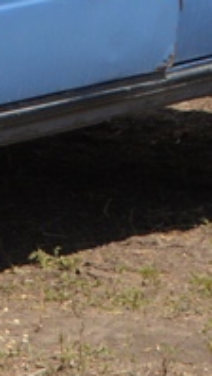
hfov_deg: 2.5
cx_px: -284
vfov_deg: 4.3
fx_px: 4915
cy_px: -325
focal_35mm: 492
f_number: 6.3
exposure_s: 1/1600
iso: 400
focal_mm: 52
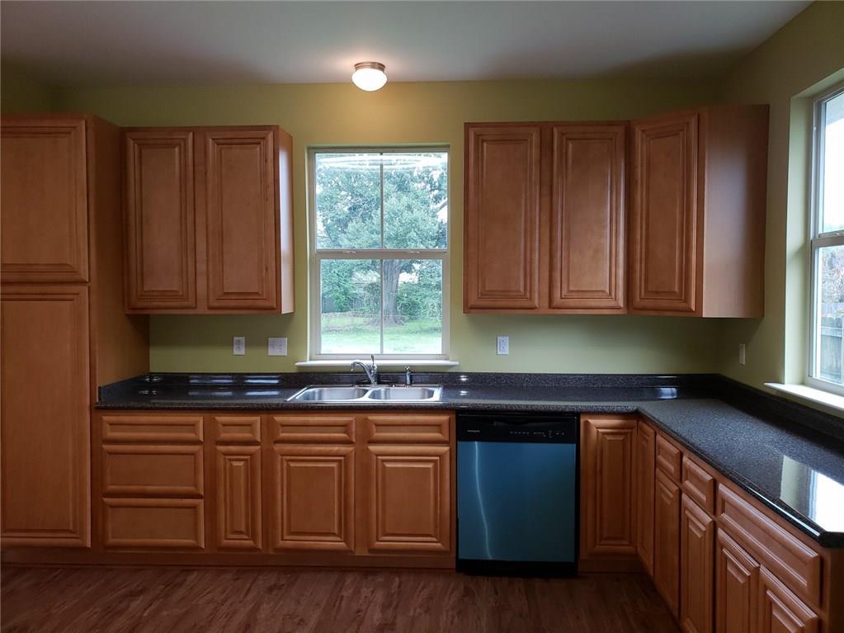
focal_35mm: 26
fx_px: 634
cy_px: 316
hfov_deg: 67.3
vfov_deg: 53.1
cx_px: 422
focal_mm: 4.3
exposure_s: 1/60
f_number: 2.4
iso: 80
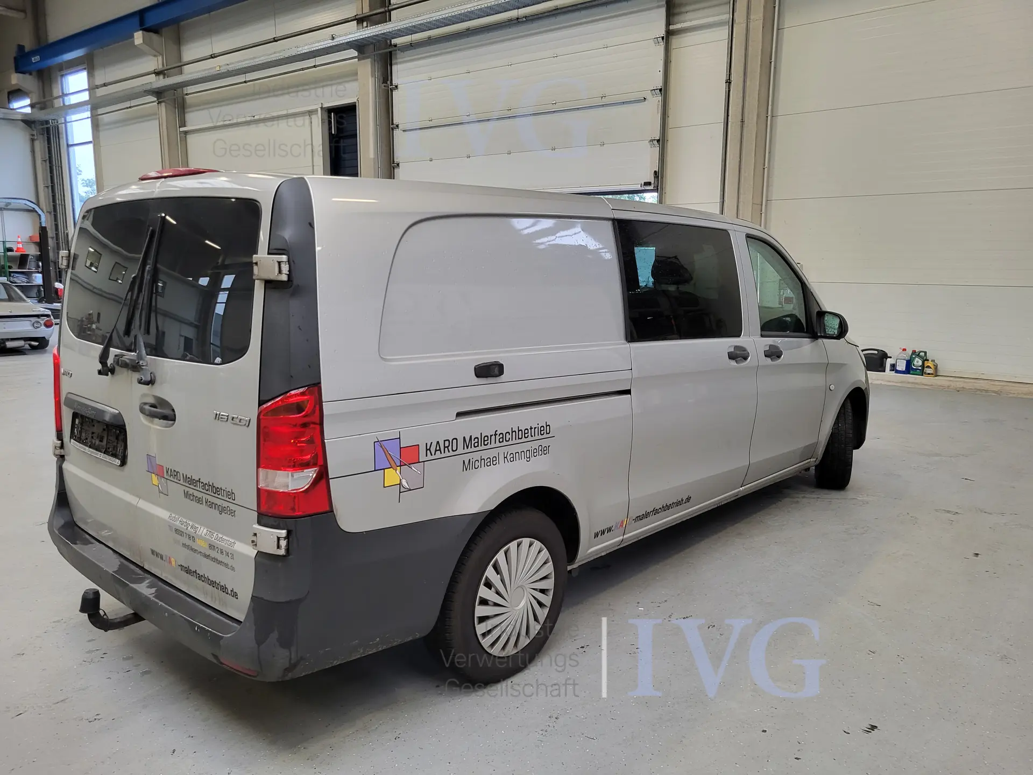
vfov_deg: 53.1
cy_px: 388
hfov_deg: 67.3
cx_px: 516
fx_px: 776
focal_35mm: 26
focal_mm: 5.4
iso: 250
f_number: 1.8
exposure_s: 1/50
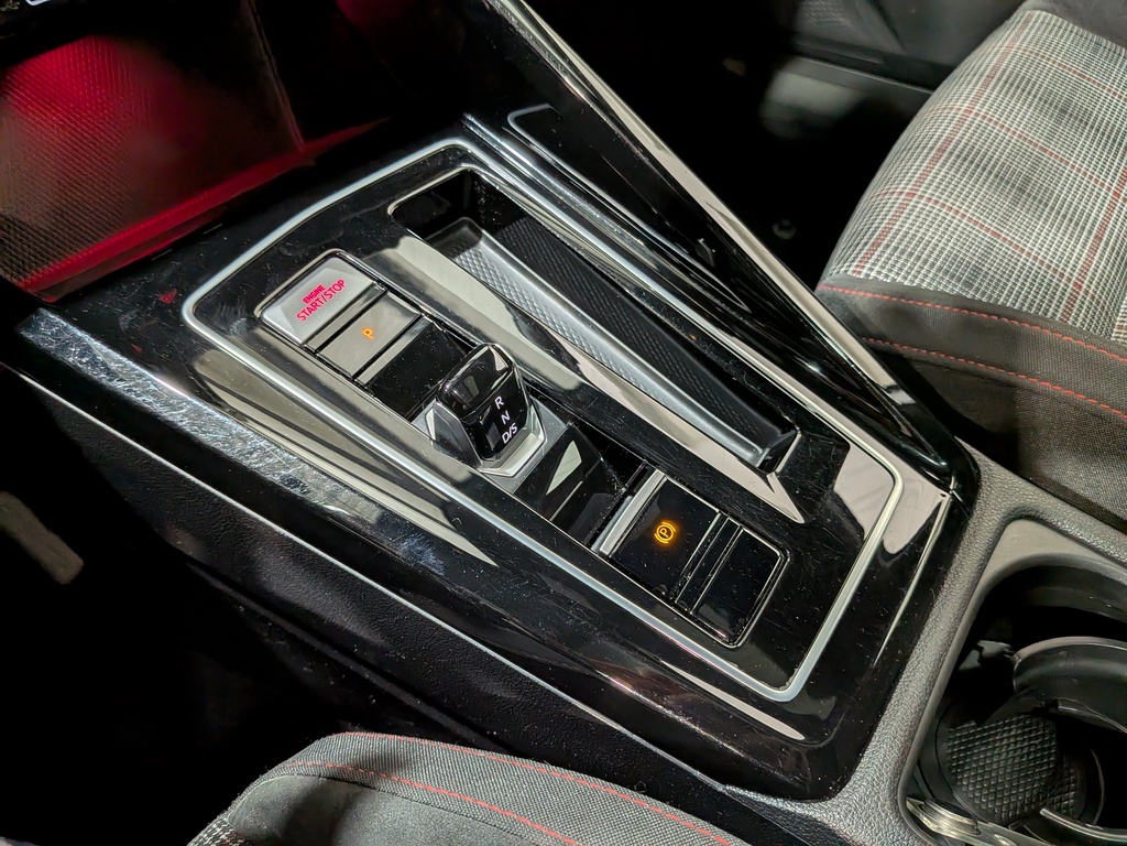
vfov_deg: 56.8
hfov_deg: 71.6
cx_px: 564
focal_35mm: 24
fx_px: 781
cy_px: 423
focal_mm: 4.53
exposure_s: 1/120
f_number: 1.7
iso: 68
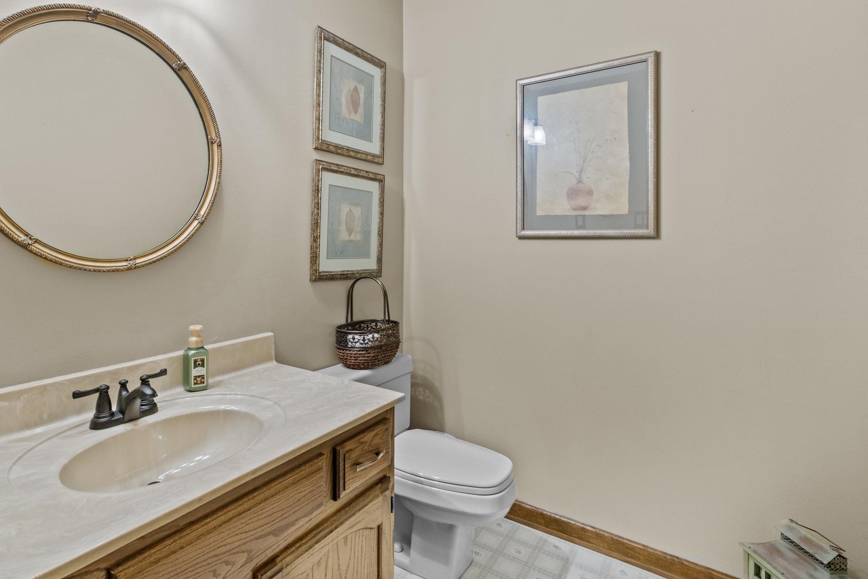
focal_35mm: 19
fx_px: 458
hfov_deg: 86.2
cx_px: 365
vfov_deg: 64.1
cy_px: 240
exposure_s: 1/1.25
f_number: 8
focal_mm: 10
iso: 400
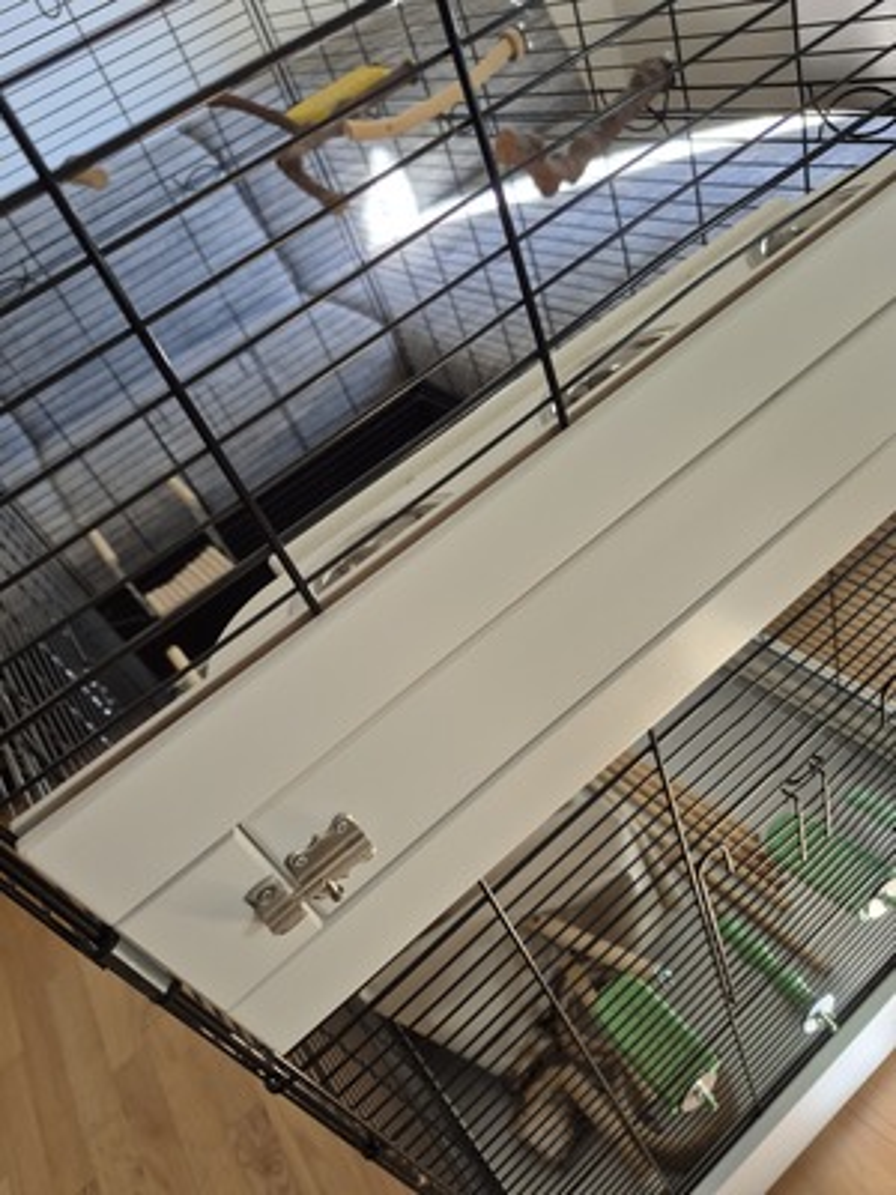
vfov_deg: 73.9
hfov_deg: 58.9
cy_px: 598
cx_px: 448
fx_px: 794
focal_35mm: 23
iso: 125
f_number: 1.8
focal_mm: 5.4
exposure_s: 1/100
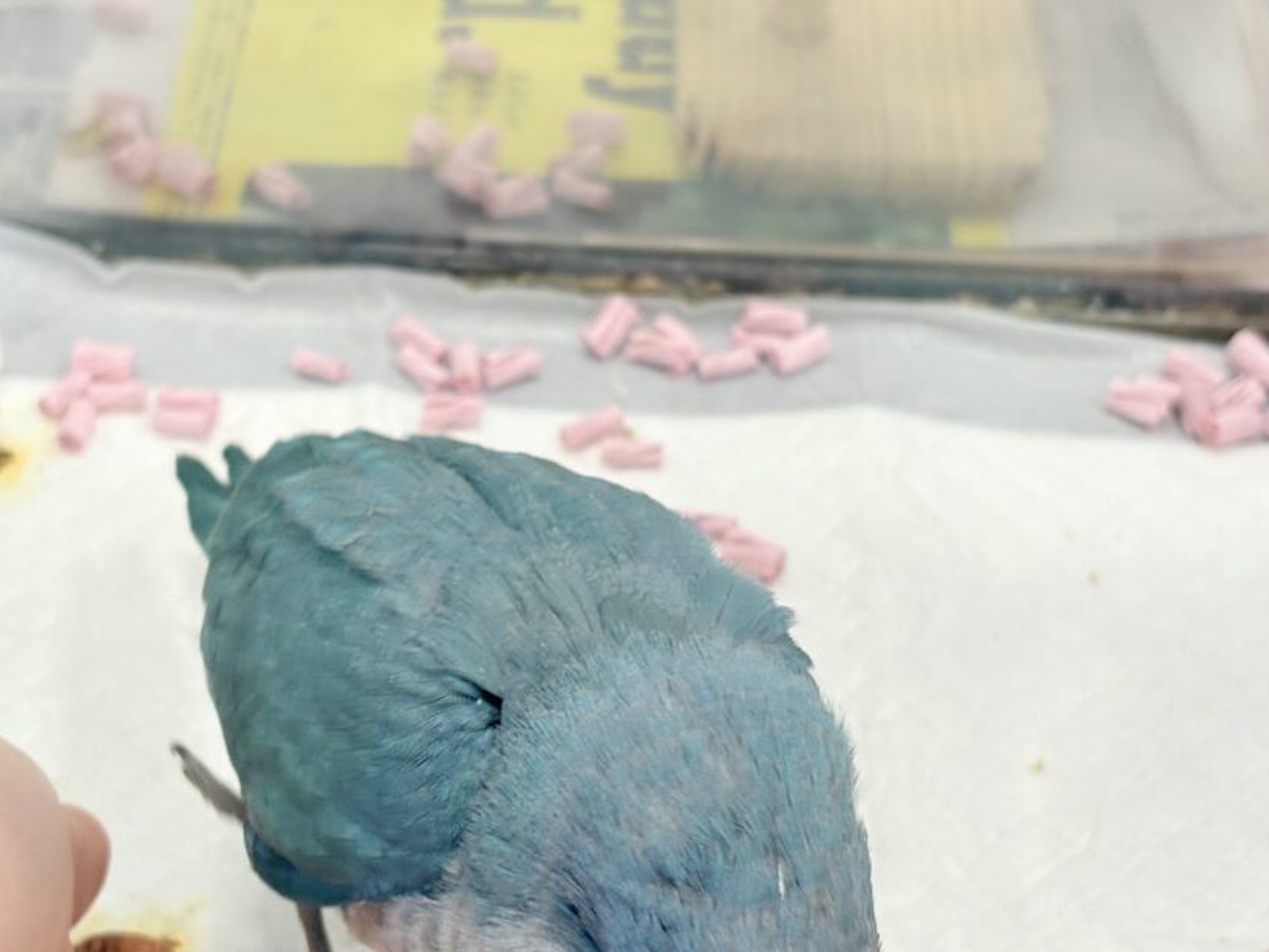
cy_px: 575
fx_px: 2787
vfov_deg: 19.4
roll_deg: -2.2
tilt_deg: -44.2
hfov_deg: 25.6
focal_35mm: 76
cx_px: 524
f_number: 1.6
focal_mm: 5.96
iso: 50
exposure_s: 1/50
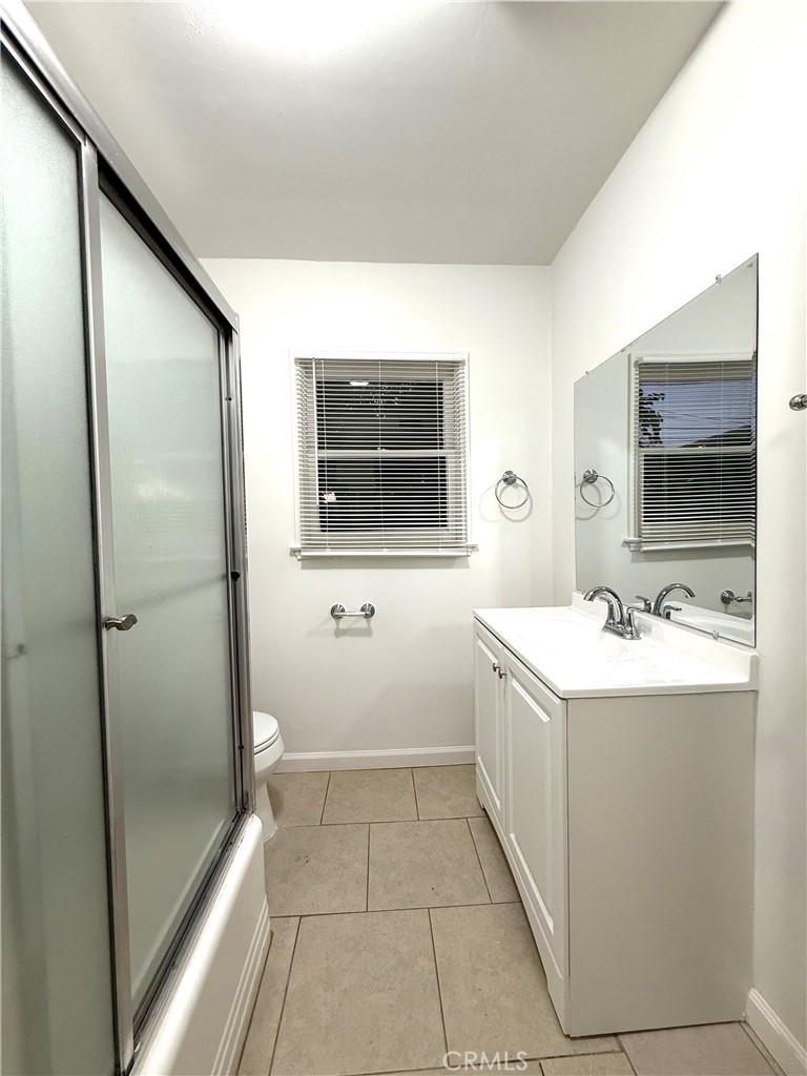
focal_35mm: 14
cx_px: 404
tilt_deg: -1.4
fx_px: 435
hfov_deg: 85.7
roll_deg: +0.8
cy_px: 538
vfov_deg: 102.1
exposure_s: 1/60
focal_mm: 2.22
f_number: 2.2
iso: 160
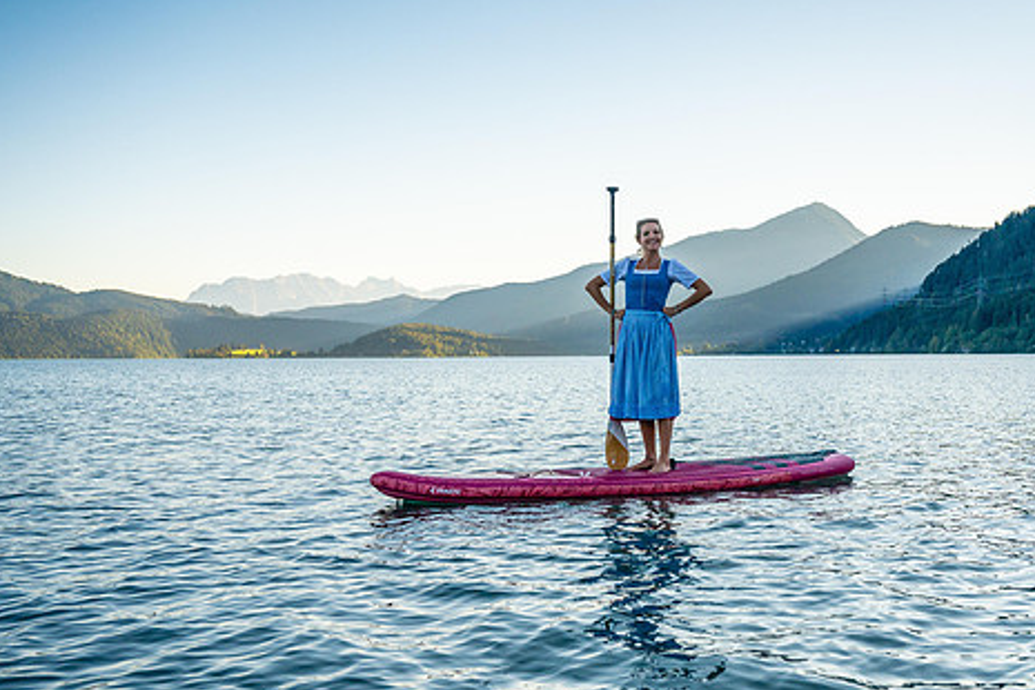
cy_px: 314
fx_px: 1236
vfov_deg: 31.2
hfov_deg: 45.1
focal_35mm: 43
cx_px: 639
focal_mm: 34.5
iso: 400
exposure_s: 1/5000
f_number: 4.5
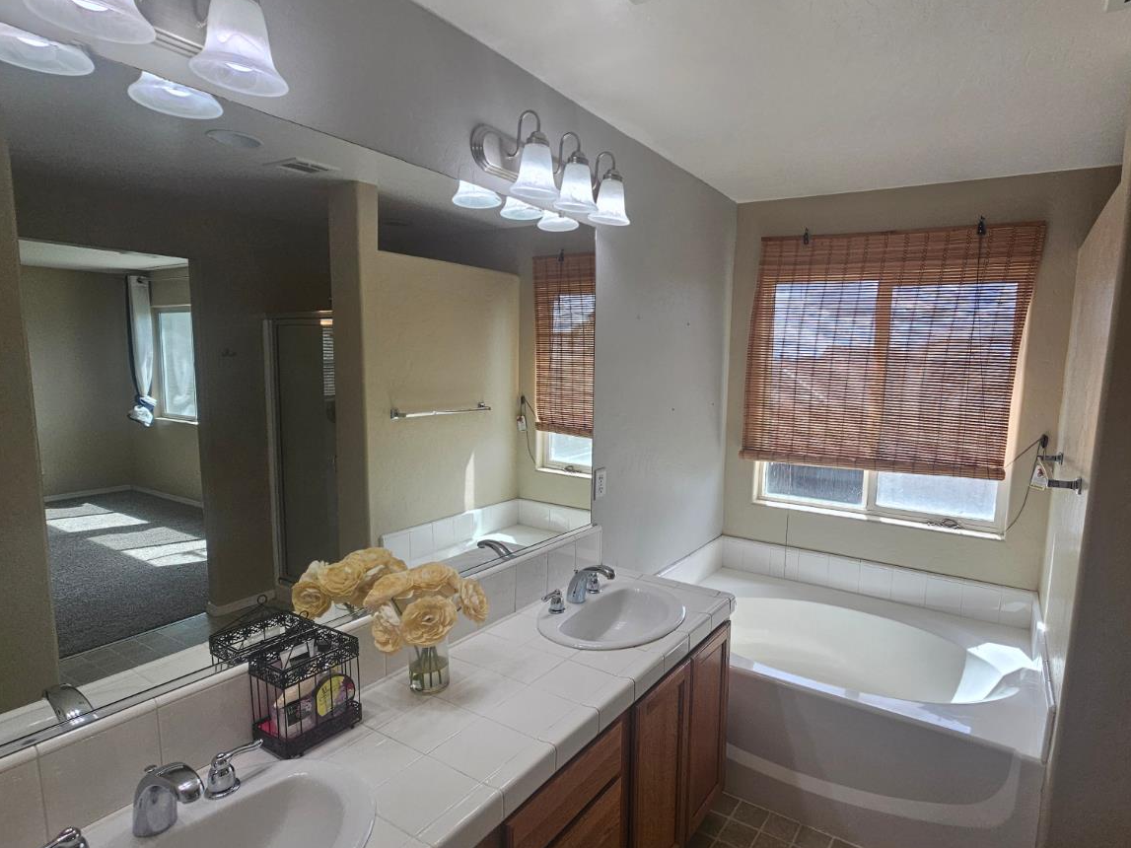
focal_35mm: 17
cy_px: 449
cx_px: 657
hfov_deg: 90.3
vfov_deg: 74.6
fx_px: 555
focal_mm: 2.2
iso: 50
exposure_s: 1/178
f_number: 2.2
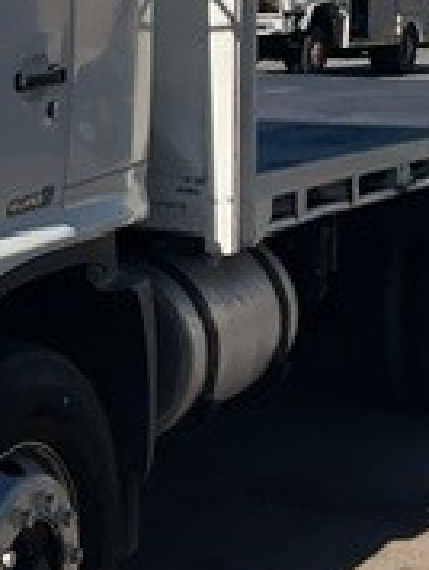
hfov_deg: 13.8
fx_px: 1714
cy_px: 106
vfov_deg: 18.7
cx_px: -115
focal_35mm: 104
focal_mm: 3
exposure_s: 1/3322
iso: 16
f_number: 1.8
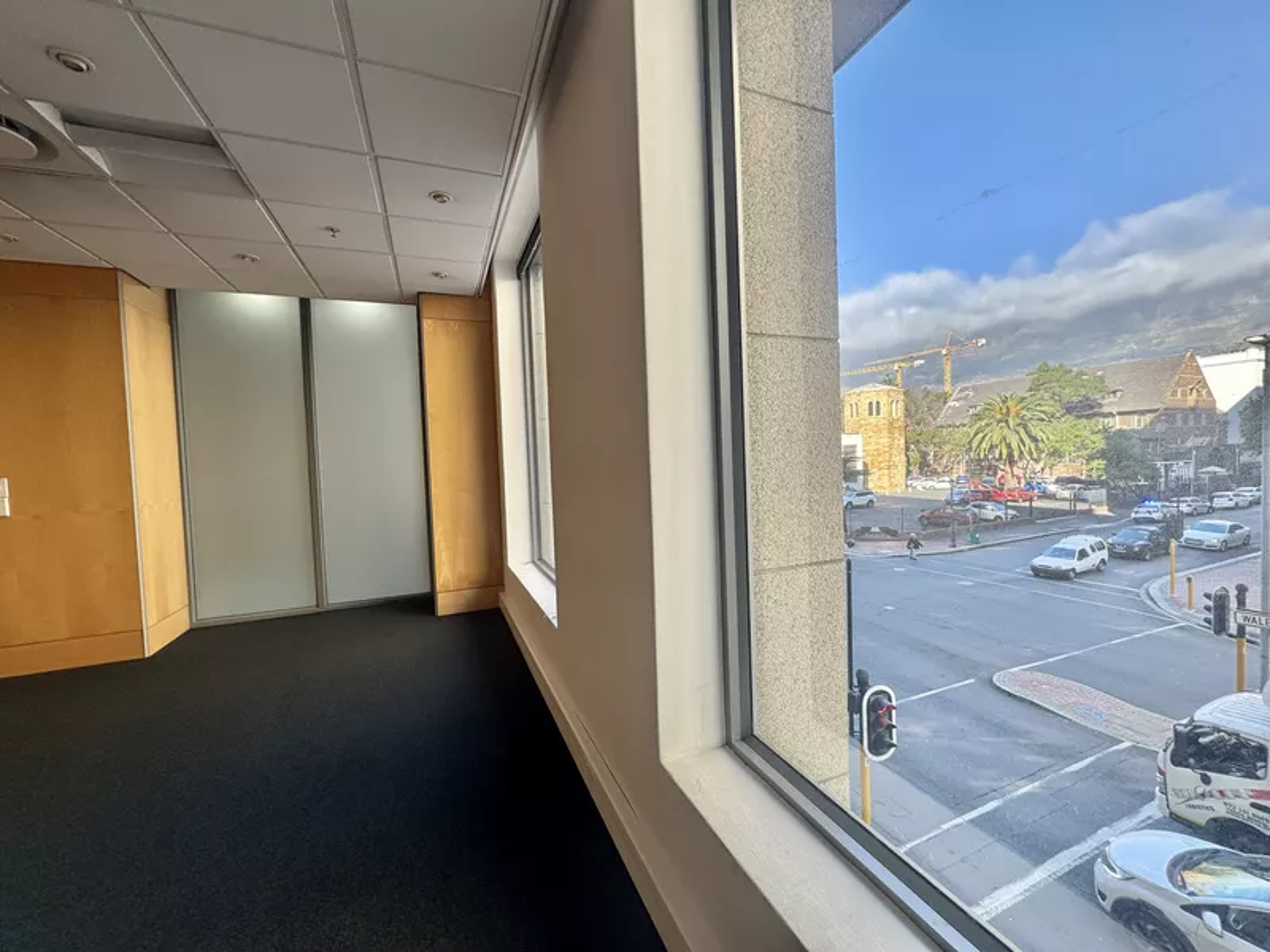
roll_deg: +2.5
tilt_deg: -2.0
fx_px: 514
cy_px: 476
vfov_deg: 85.7
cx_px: 635
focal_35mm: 14
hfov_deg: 102.1
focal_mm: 2.22
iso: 40
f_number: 2.2
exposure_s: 1/153
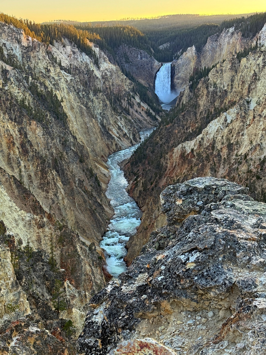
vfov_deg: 39.7
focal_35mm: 48
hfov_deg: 30.3
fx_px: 492
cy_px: 178
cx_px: 133
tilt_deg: -14.0
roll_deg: +0.8
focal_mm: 6.76
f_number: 1.78
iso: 100
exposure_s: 1/239
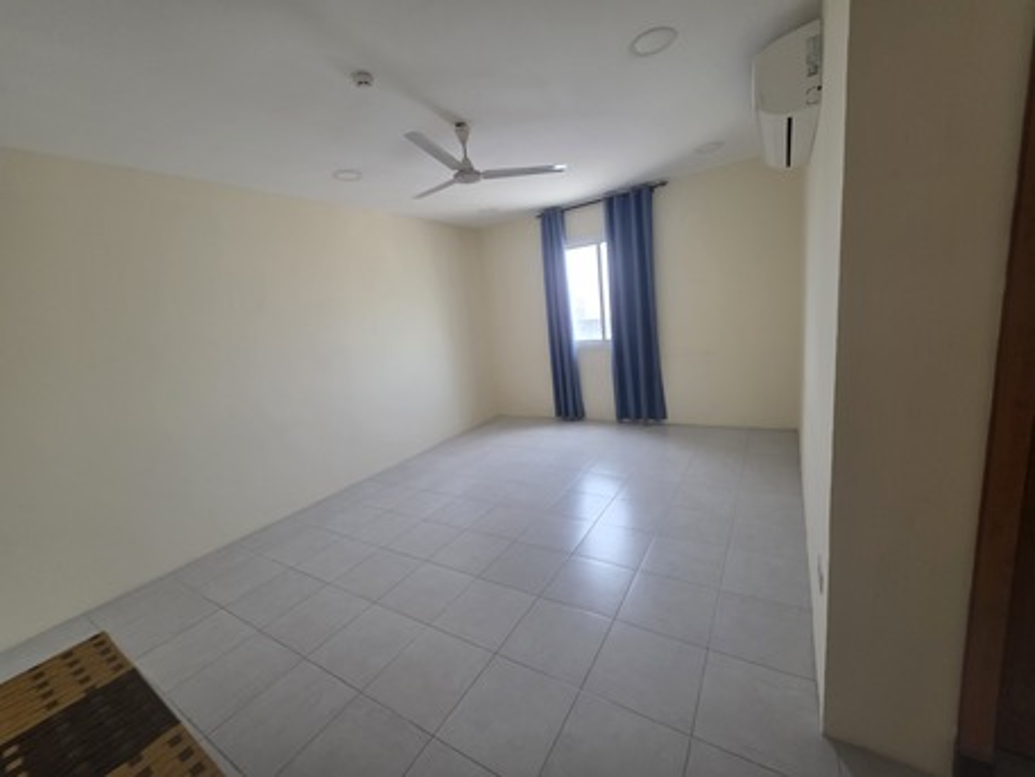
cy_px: 388
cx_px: 518
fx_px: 389
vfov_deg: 89.9
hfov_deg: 106.2
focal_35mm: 13
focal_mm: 2.2
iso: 160
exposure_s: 1/50
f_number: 1.9
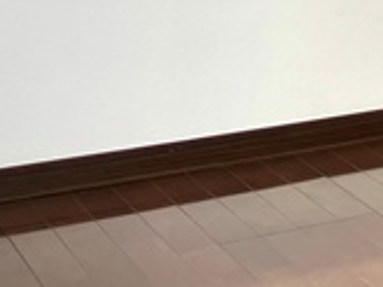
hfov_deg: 14.3
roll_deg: -0.2
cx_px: 549
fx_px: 1438
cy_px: -292
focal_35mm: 130
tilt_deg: -0.7
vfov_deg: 10.5
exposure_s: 1/146
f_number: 1.8
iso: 25
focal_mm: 3.99
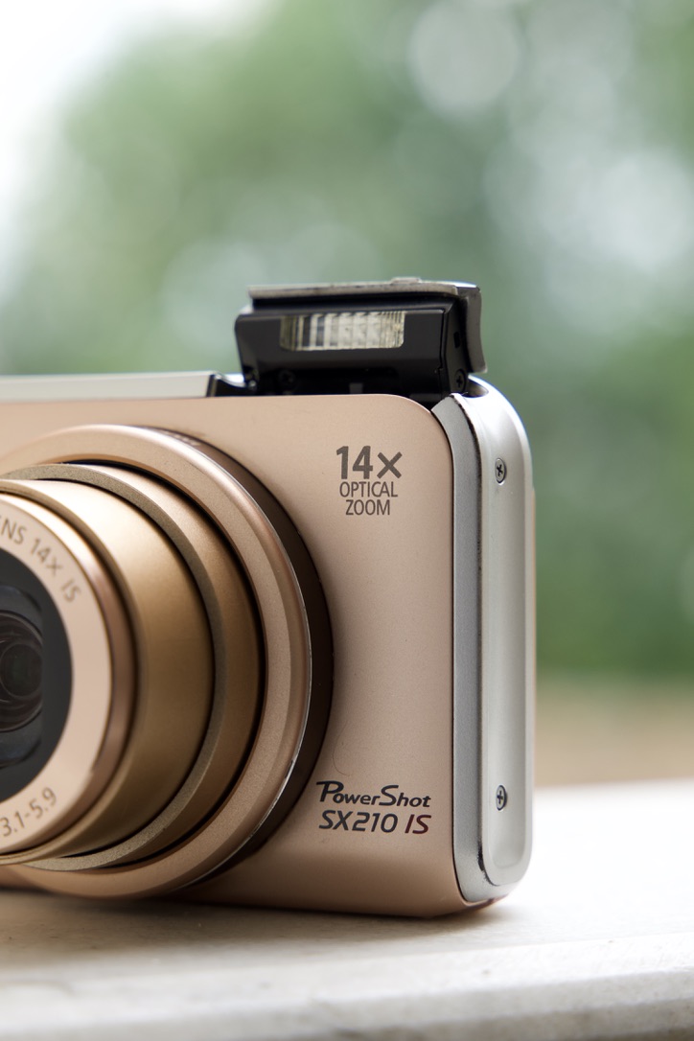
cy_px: 520
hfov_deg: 13.0
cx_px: 347
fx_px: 3036
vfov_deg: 19.5
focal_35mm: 105
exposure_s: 1/100
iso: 250
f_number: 5.6
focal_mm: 70
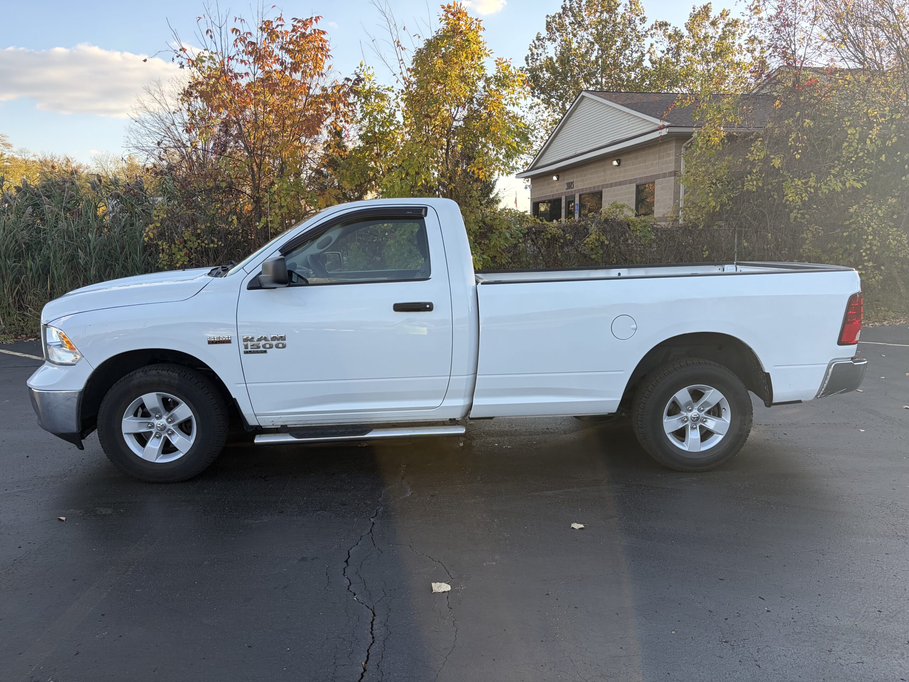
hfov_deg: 67.3
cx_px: 454
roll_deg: -0.2
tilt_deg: -9.3
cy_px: 341
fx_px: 683
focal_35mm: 26
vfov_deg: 53.1
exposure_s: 1/739
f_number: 1.6
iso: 64
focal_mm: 5.96
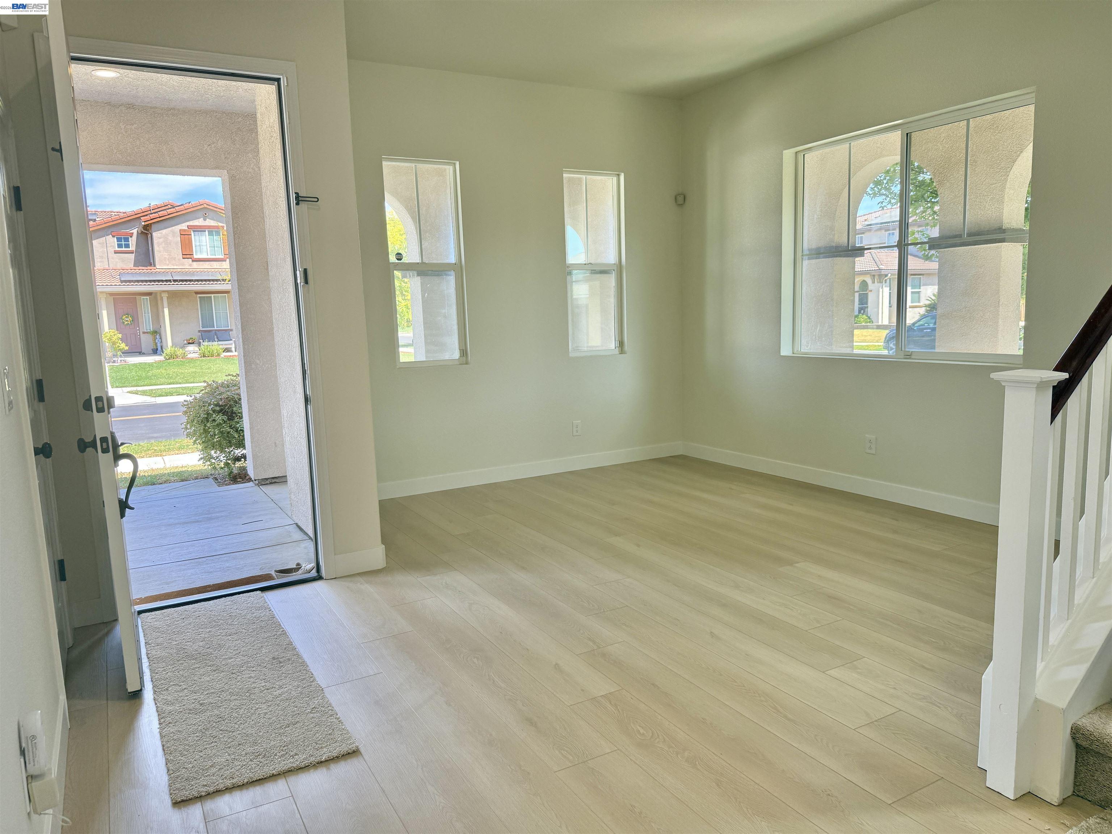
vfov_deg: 56.8
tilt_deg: -7.5
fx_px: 771
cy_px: 417
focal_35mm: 24
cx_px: 556
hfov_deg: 71.6
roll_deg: +2.1
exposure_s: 1/242
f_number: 1.78
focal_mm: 6.76
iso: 100
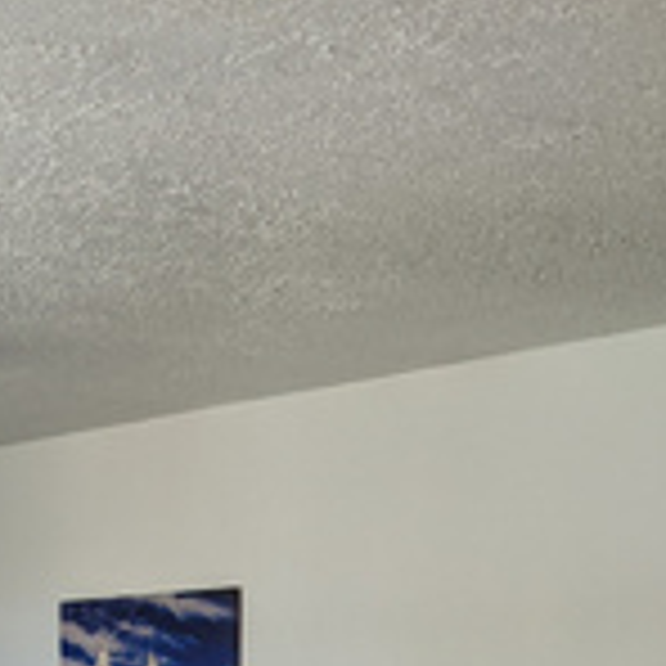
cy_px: 968
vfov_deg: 15.7
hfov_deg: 16.1
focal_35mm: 103
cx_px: -176
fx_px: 2242
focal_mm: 4.38
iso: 42
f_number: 1.73
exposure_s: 1/30
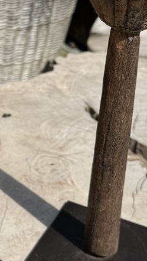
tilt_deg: -25.5
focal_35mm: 71
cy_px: 98
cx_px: 28
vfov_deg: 29.6
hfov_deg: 16.9
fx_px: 491
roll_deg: -3.7
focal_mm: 6.76
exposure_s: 1/4310
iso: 80
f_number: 1.78
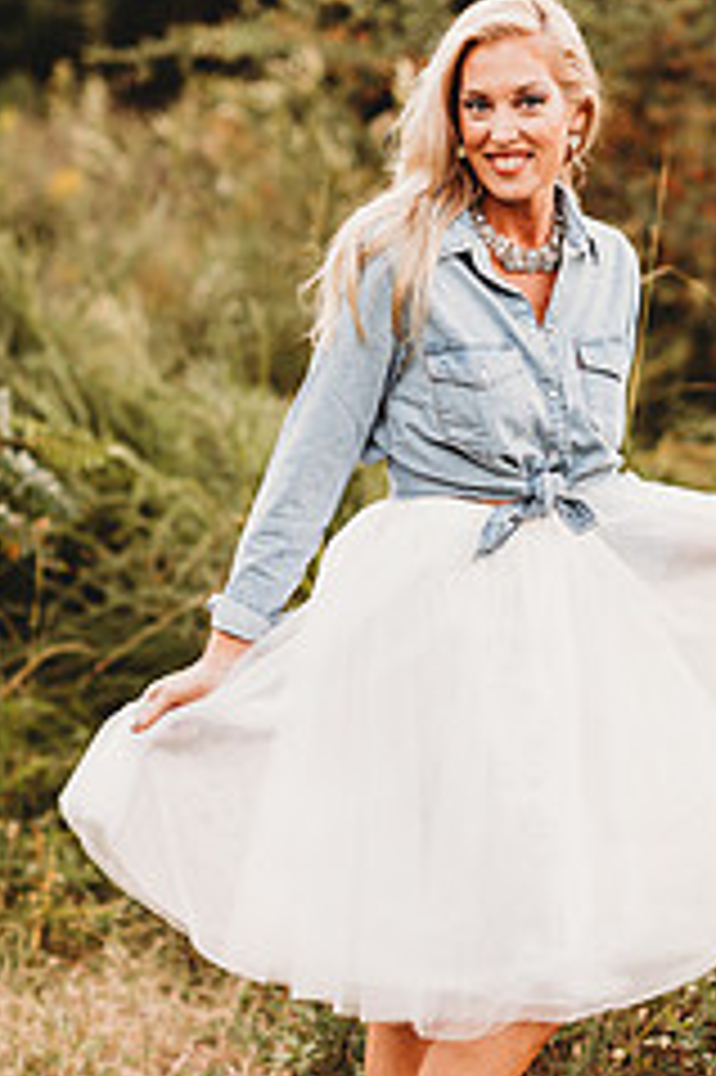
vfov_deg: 12.8
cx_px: 513
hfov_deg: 8.6
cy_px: 477
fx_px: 4780
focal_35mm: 160
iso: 125
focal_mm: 85
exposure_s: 1/125
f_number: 2.2
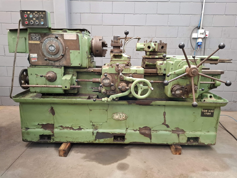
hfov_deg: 73.9
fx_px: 157
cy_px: 89
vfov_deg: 58.9
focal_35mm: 23
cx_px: 118
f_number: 1.8
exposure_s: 1/30
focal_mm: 5.54
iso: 320
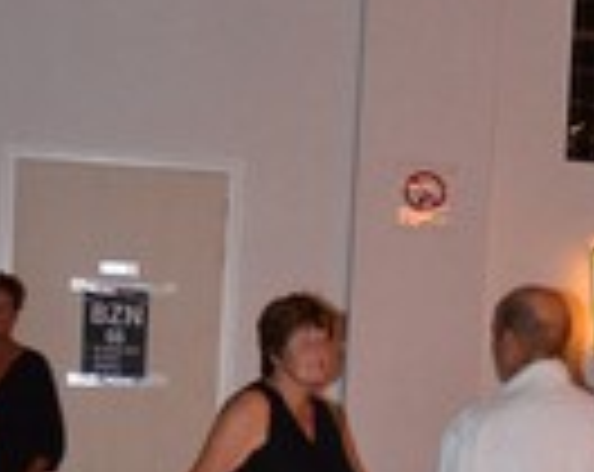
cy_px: 593
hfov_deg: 15.6
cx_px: 441
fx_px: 2158
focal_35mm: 123
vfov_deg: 12.2
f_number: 3.8
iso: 3200
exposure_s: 1/60
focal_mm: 24
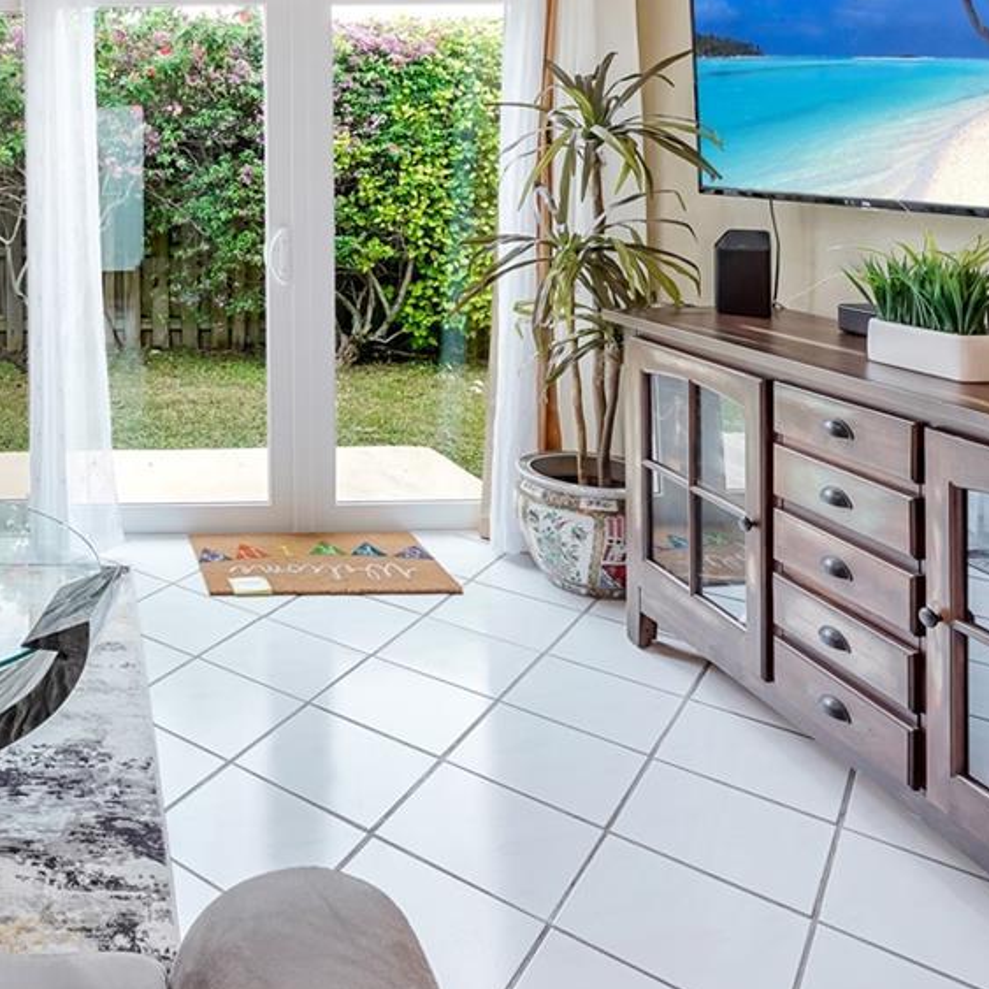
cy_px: 176
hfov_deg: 47.9
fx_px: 937
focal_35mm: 29
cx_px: 42
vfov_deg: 51.6
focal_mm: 12
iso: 200
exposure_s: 1/20
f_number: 7.1
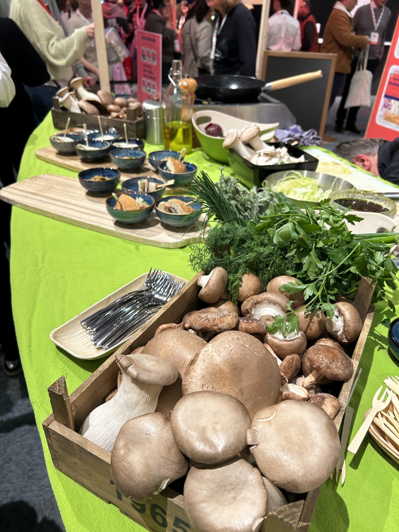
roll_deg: -2.8
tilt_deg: -31.6
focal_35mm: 26
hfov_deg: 53.1
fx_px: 400
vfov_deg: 67.3
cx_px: 200
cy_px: 266
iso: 100
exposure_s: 1/100
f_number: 1.5
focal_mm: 5.7
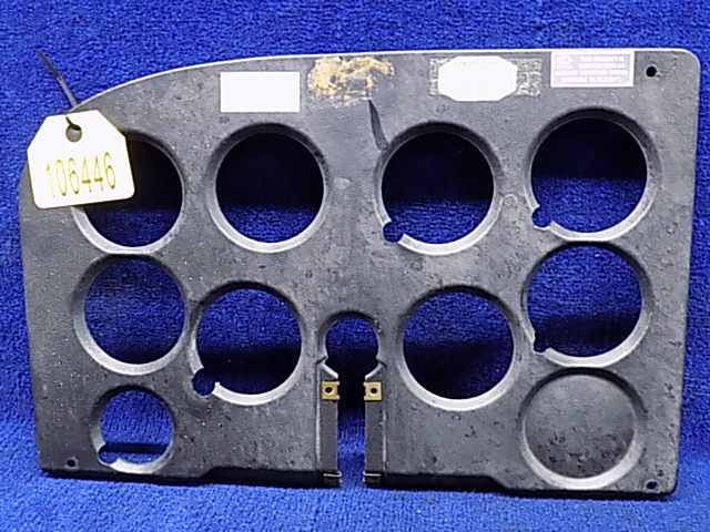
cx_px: 355
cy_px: 266
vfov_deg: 41.8
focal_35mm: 34
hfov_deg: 54.0
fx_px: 697
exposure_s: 1/8
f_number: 3.4
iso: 400
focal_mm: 6.1
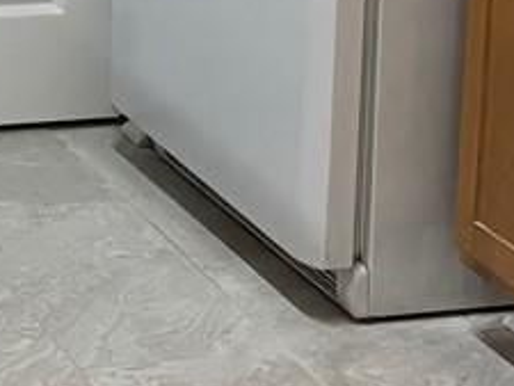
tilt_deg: -9.1
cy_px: -345
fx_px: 2748
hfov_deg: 10.5
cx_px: -144
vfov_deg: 7.7
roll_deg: -1.9
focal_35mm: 185
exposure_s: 1/60
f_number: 1.6
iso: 200
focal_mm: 5.96
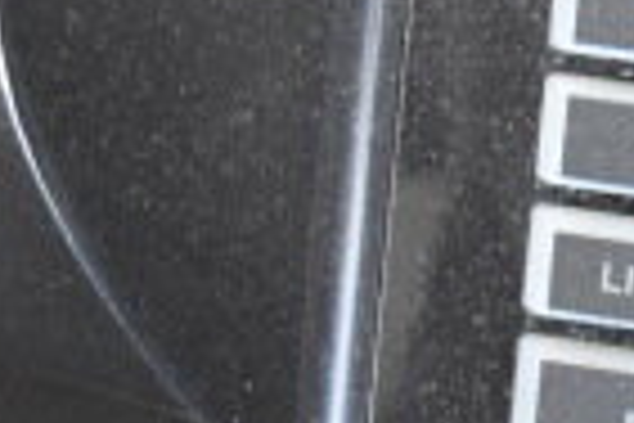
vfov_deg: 6.2
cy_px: 169
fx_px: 3874
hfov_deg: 8.8
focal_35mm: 220
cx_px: 1299
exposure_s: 1/50
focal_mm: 34
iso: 4000
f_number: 4.5
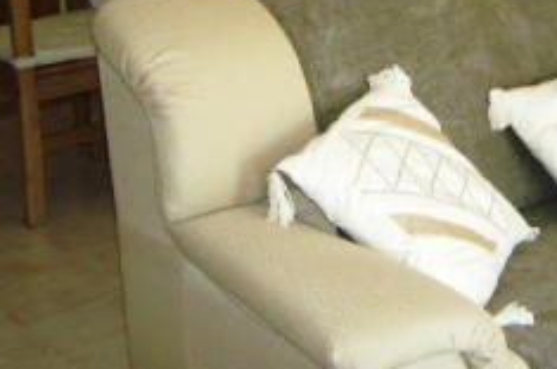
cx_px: 455
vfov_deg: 16.0
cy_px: -21
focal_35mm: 83
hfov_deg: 24.1
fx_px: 1282
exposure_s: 1/320
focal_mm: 8
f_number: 2.8
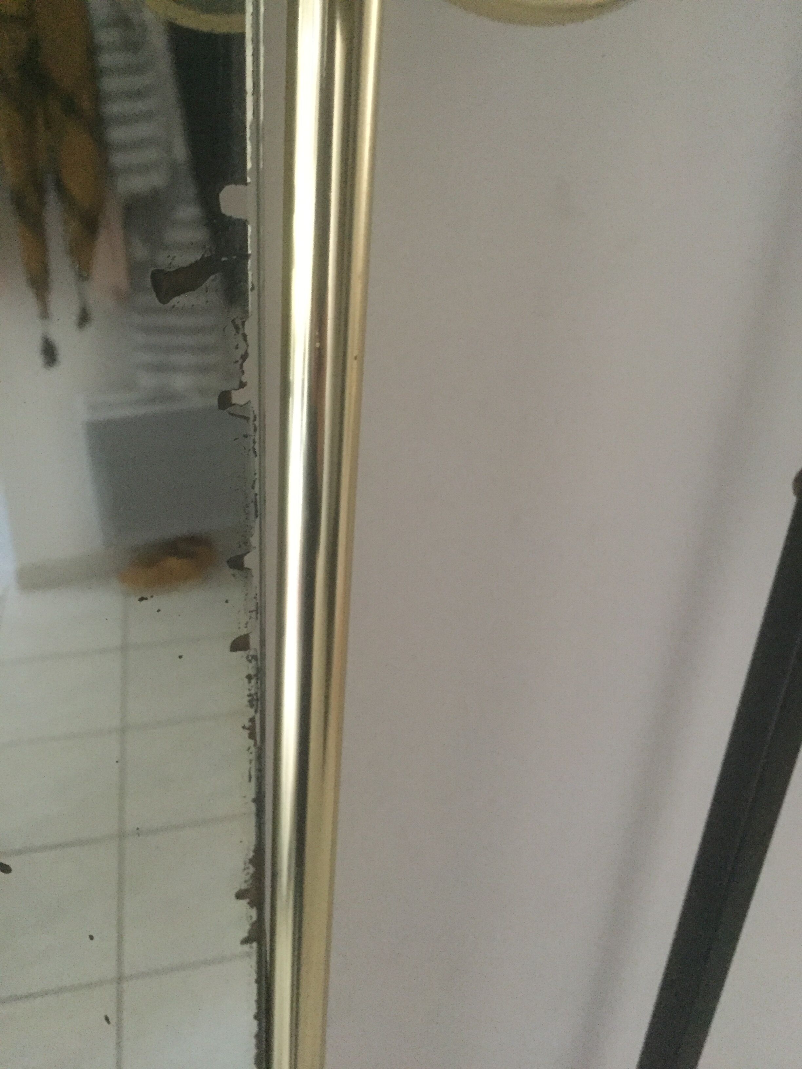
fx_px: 896
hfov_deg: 48.2
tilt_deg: -27.6
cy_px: 534
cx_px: 401
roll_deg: -0.4
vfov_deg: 61.7
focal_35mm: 29
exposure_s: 1/15
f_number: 2.2
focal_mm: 4.15
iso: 400
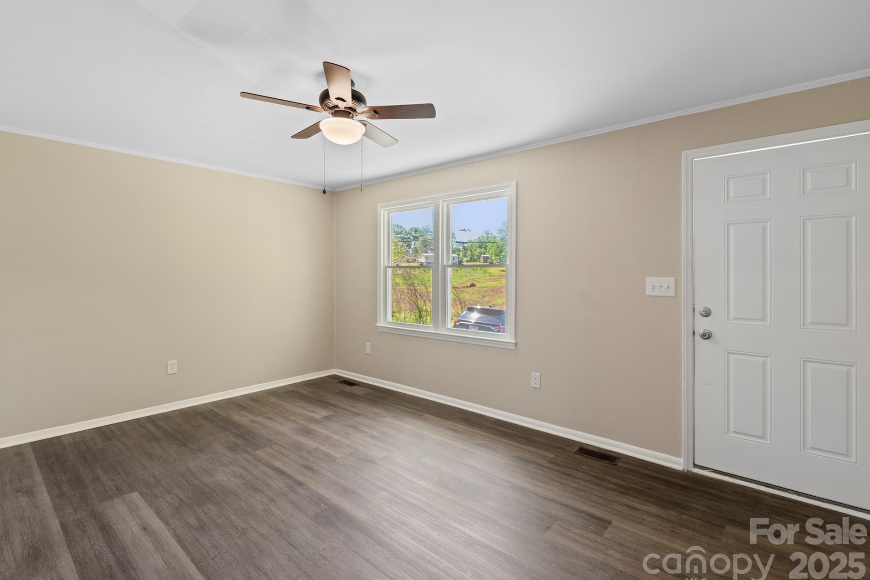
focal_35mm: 15
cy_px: 293
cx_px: 434
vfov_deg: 77.3
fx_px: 362
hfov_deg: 100.4
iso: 100
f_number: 5.6
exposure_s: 1/6
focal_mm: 14
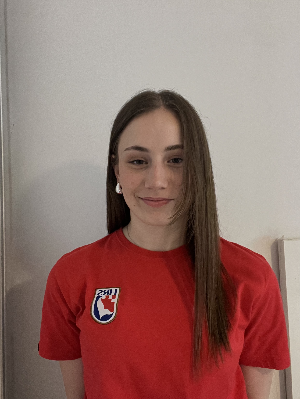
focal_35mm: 30
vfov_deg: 60.0
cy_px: 200
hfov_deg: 46.8
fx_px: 347
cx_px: 150
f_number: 2.2
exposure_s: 1/25
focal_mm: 2.71
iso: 640
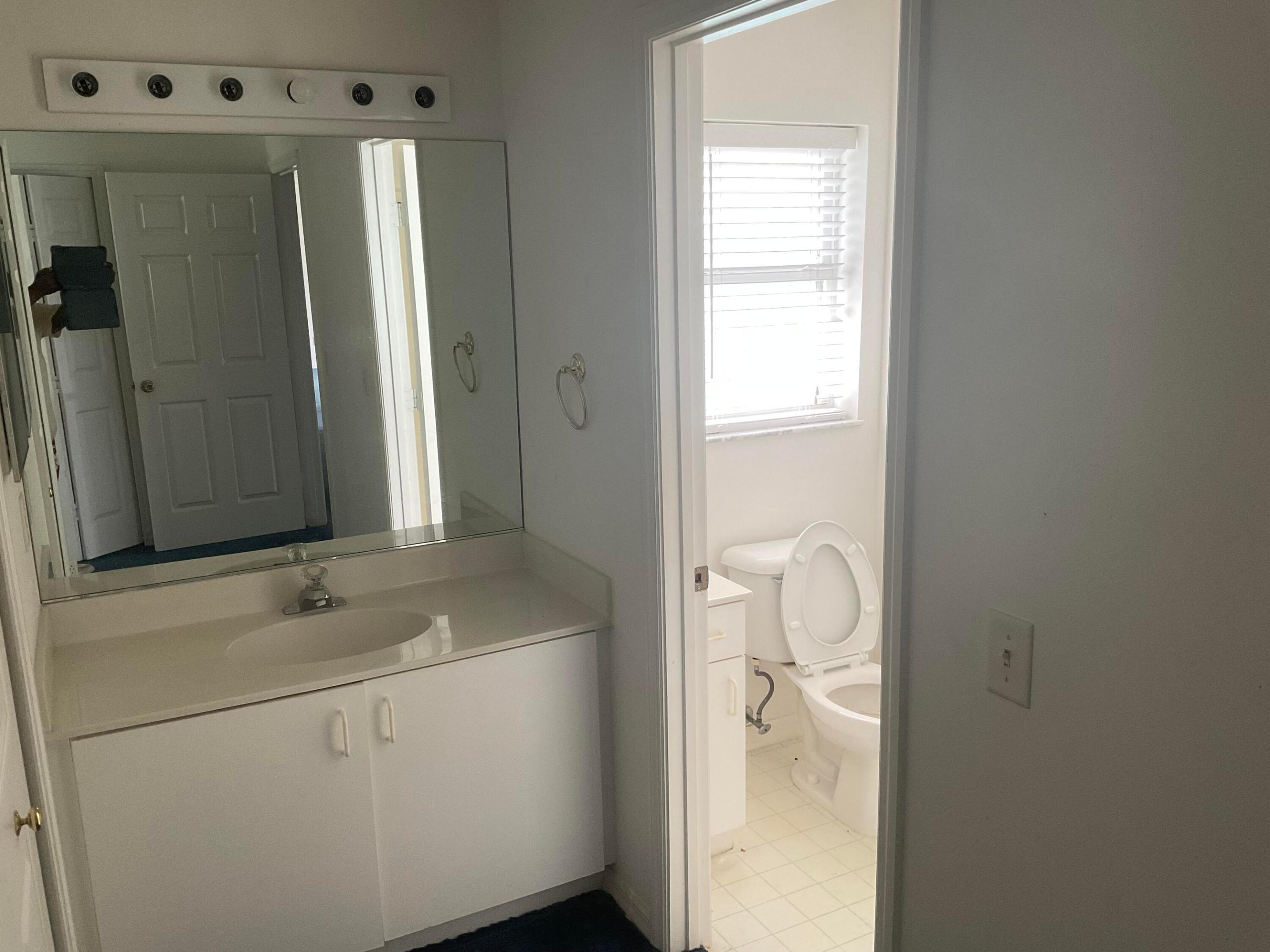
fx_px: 1064
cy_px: 476
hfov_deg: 61.7
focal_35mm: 29
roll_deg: +1.4
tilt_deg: -12.6
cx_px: 635
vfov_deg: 48.2
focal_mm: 3
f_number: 1.8
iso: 64
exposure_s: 1/118
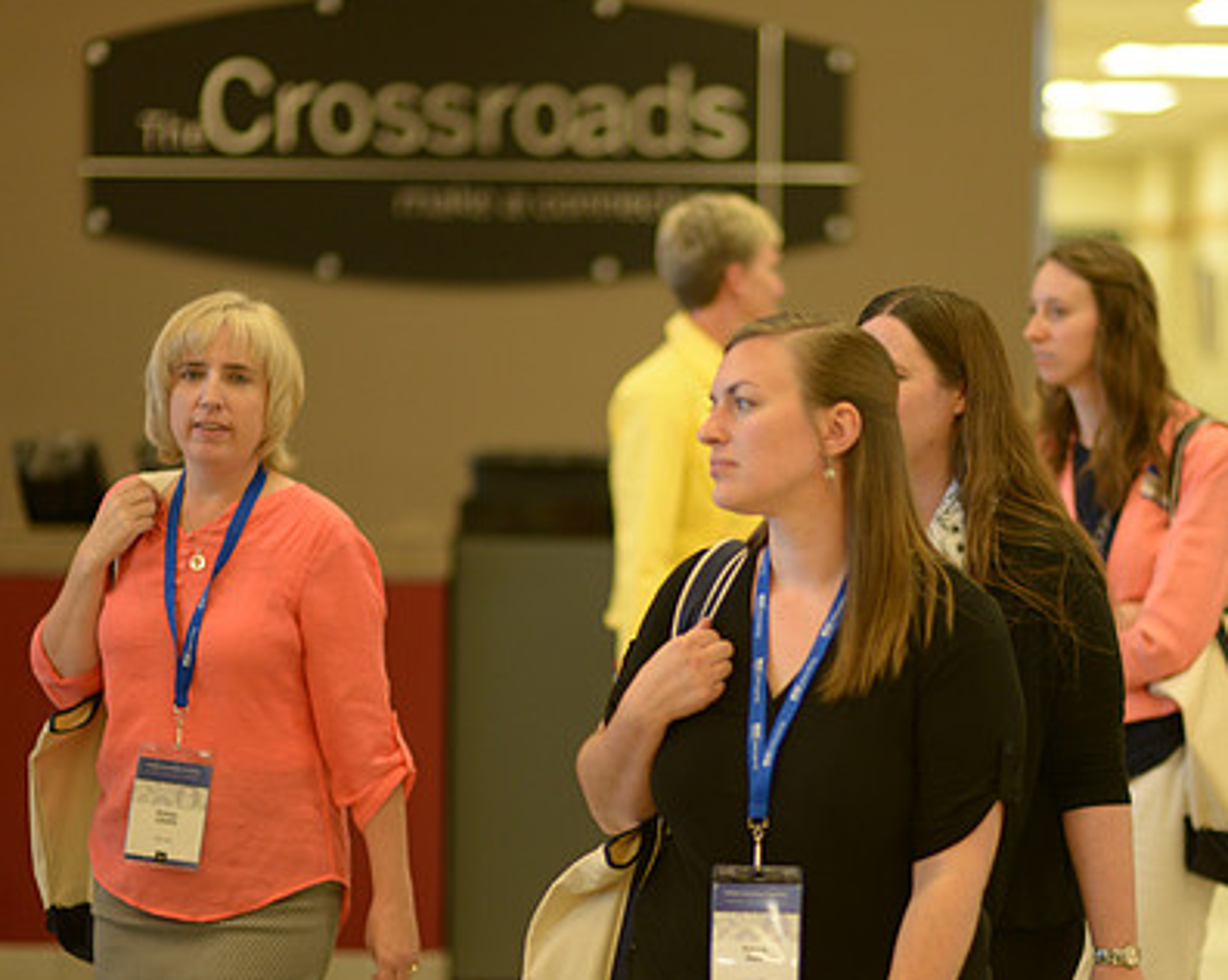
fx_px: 4248
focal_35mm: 117
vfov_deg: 13.2
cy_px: 578
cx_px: 716
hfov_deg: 16.4
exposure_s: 1/200
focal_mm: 85
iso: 640
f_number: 1.4
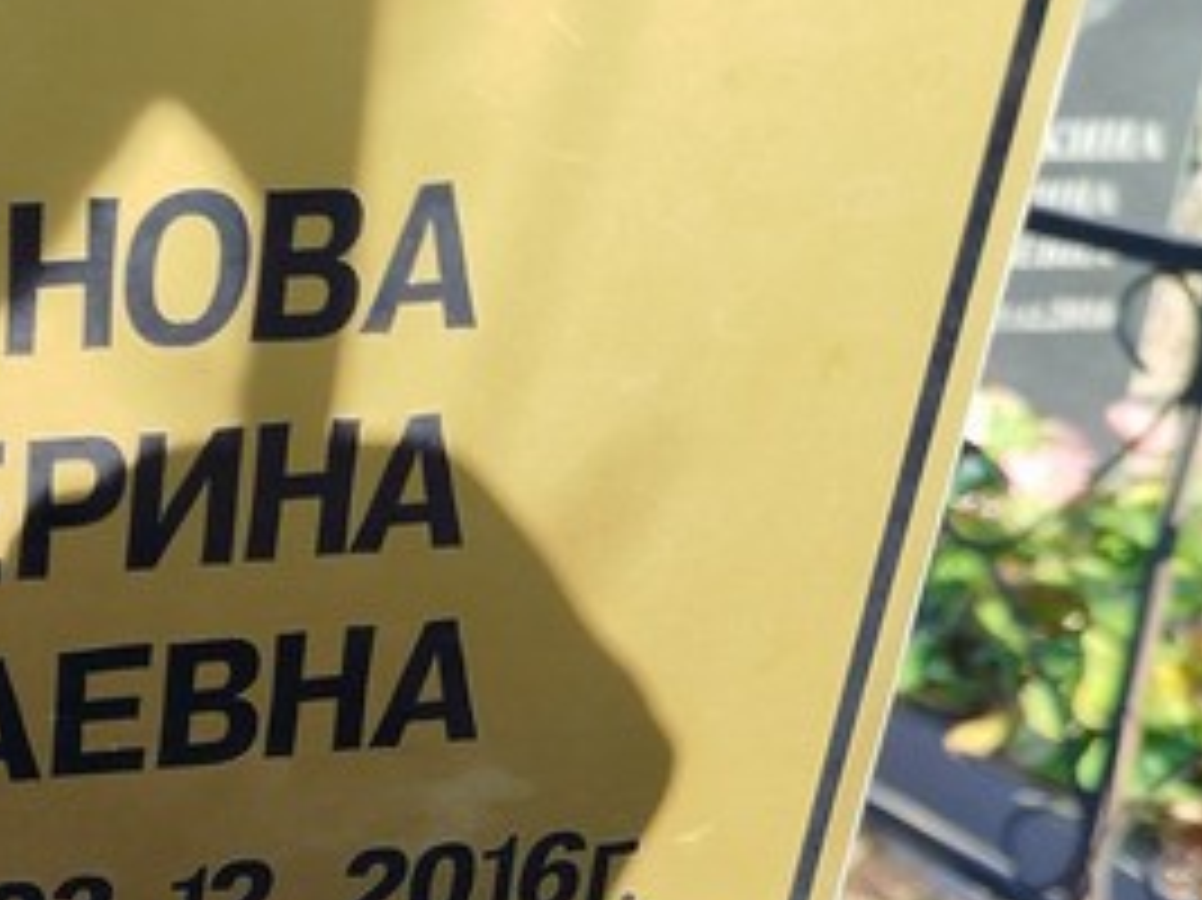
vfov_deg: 19.7
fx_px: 2499
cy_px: 936
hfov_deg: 24.3
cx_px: -279
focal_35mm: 72
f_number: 1.7
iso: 50
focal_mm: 5.31
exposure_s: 1/215
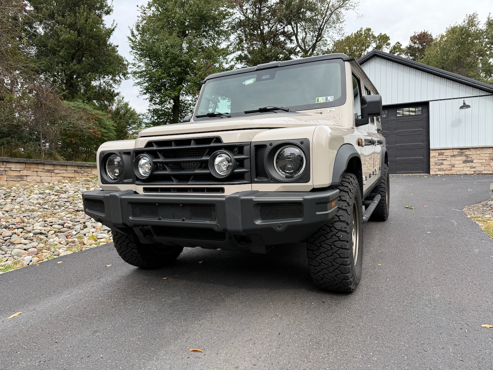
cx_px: 246
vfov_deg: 56.8
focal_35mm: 24
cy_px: 185
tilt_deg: -0.3
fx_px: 342
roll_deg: -2.6
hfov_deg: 71.6
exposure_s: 1/1060
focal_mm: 6.76
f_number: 1.78
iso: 80
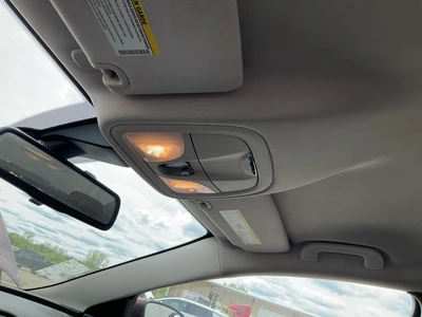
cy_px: 158
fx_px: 354
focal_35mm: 29
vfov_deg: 48.2
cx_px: 211
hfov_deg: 61.7
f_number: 1.8
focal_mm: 3
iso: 25
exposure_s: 1/482
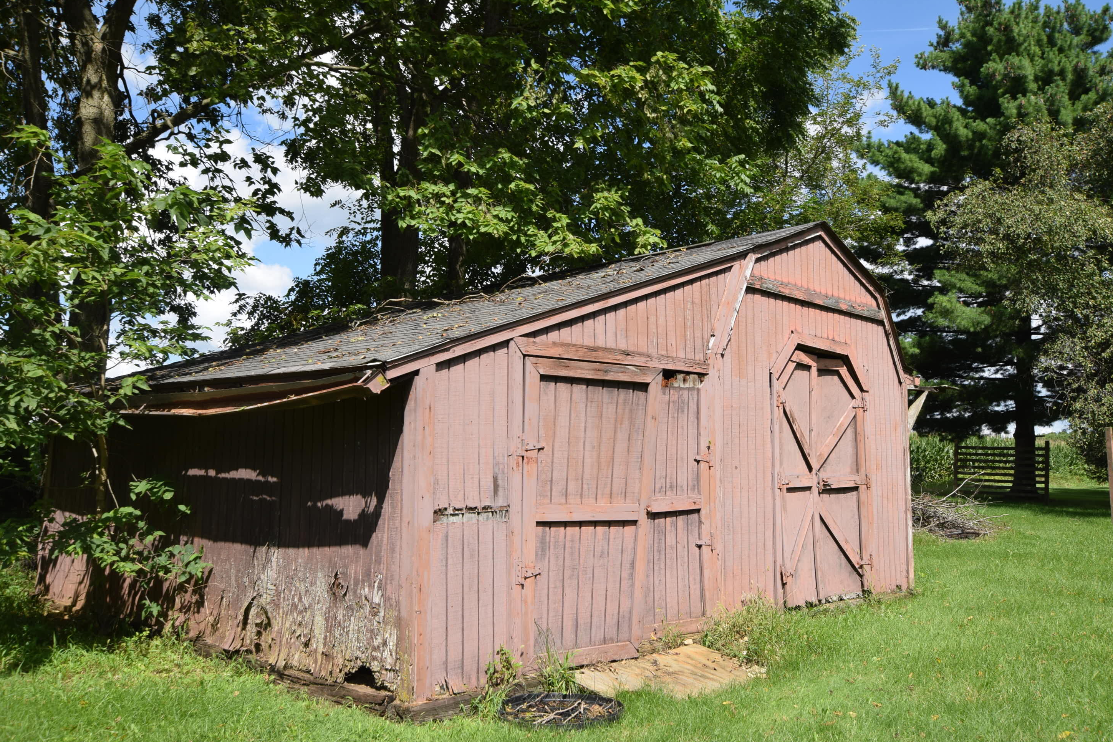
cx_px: 561
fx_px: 958
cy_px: 379
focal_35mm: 31
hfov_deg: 60.3
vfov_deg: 42.3
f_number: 8
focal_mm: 20
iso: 200
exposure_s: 1/250
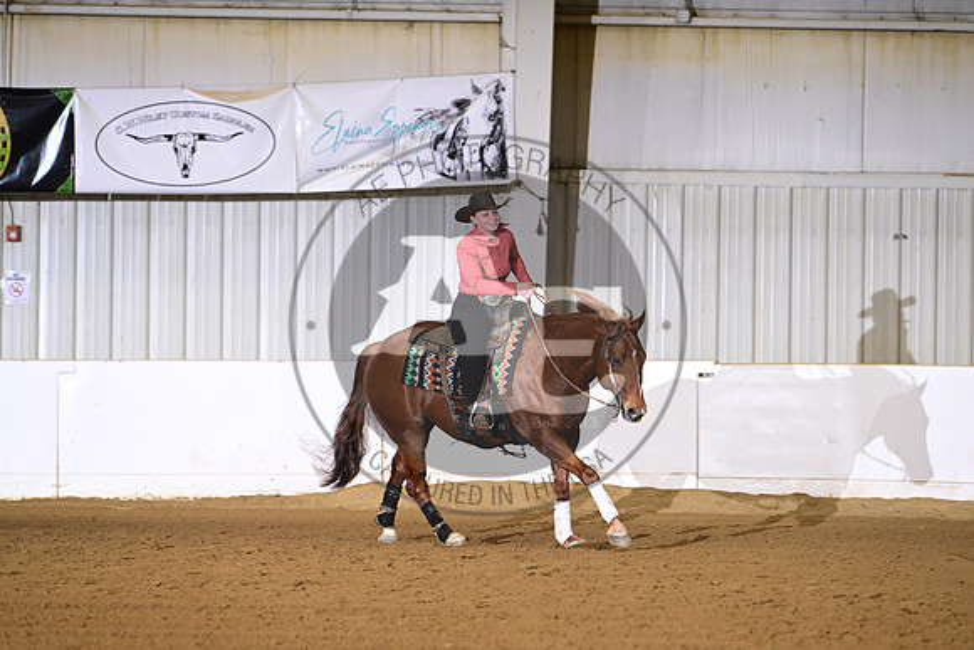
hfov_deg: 10.3
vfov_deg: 6.9
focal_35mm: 200
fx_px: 5412
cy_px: 325
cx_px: 487
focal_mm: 200
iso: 2000
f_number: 4
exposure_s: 1/200
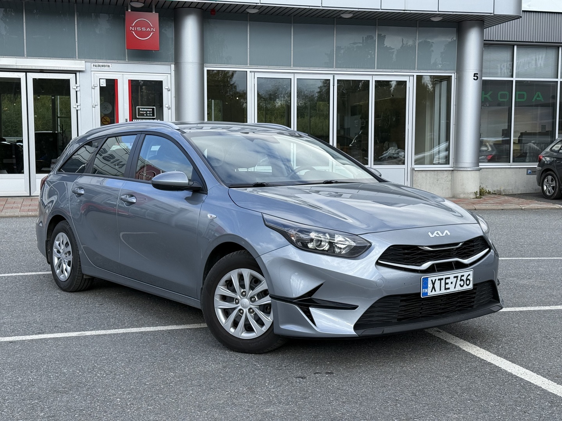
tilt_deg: -4.6
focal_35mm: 48
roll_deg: -0.2
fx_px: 779
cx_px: 281
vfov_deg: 30.3
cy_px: 210
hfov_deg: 39.7
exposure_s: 1/1883
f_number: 1.78
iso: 80
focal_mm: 6.76
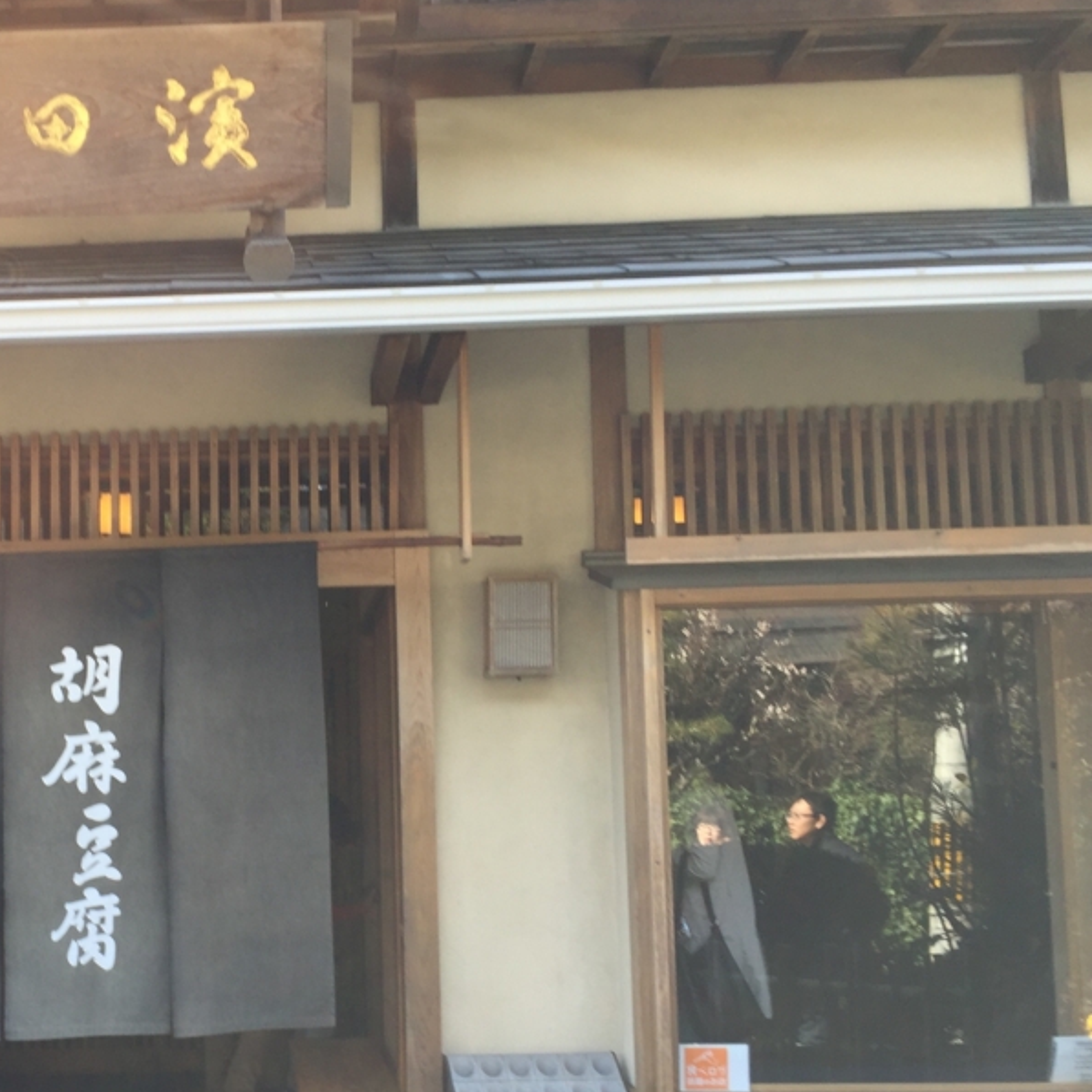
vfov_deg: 38.2
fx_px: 1570
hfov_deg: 36.8
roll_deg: +0.7
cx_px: 192
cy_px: 668
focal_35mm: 44
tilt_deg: +6.3
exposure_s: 1/174
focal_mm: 4.15
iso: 32
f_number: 2.2
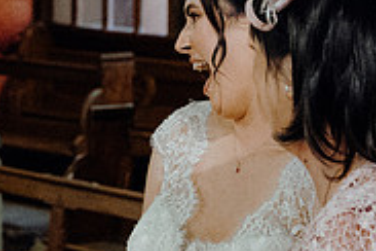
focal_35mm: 200
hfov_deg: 10.2
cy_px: 201
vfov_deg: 6.9
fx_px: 2089
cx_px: 10
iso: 5000
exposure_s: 1/200
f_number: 3.5
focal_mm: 42
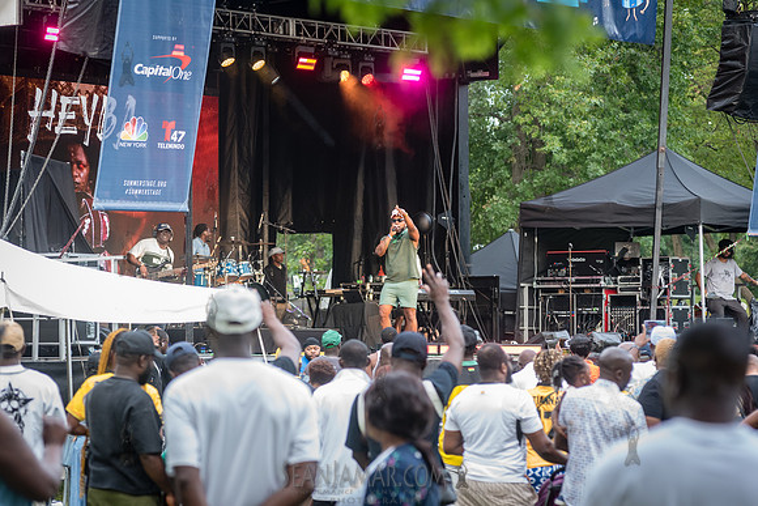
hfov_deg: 14.1
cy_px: 253
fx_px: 3069
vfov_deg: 9.4
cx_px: 379
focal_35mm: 146
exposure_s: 1/160
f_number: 4.5
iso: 1000
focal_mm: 145
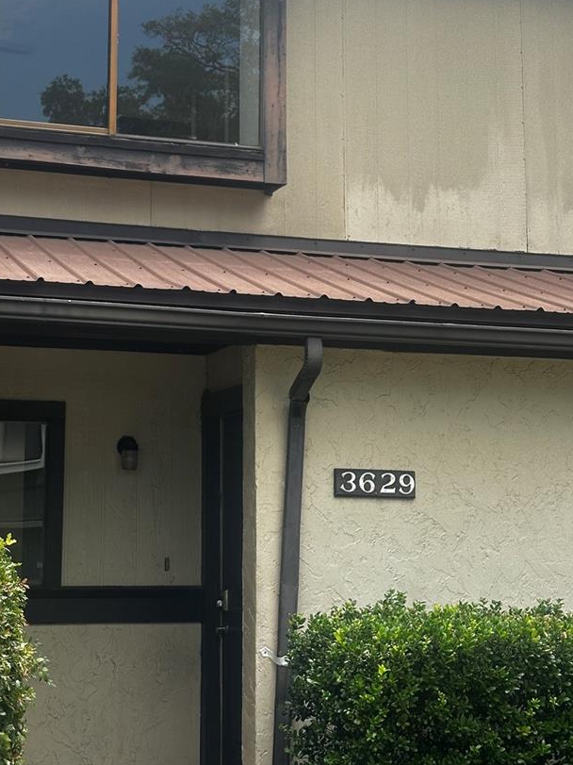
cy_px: 273
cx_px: 220
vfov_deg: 27.3
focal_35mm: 71
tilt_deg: +10.1
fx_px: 1567
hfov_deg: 20.7
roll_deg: -2.0
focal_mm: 6.86
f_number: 1.78
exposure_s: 1/2203
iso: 64
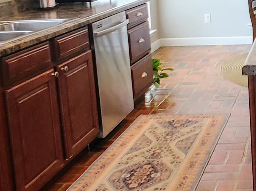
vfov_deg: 21.4
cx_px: 294
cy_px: 19
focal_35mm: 67
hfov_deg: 26.3
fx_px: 495
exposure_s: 1/30
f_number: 1.9
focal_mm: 1.78
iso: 100
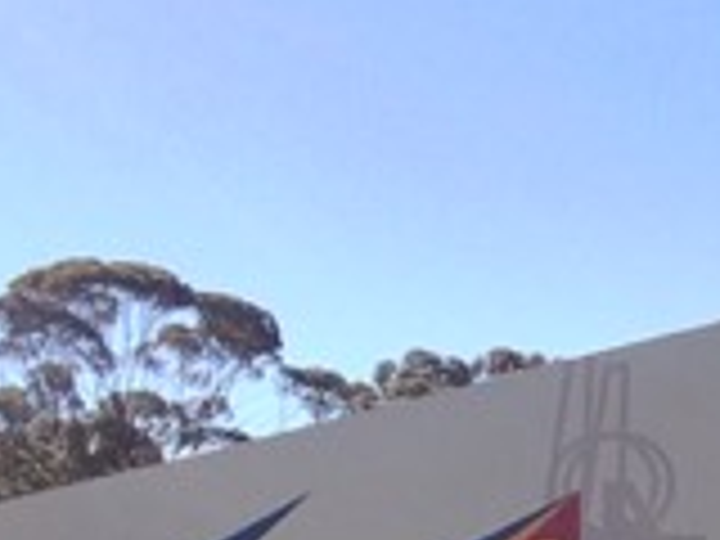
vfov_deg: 14.0
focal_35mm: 101
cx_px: 472
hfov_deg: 19.4
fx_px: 2101
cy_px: 720
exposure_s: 1/781
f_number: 2.4
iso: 50
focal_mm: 2.15
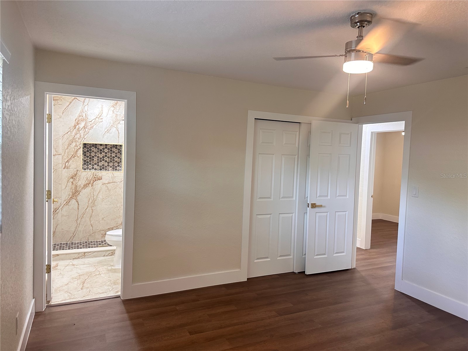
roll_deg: -2.5
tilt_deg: -3.8
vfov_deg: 56.8
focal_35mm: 24
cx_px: 234
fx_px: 324
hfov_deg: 71.6
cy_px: 176
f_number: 1.78
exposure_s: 1/60
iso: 250
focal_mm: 6.86
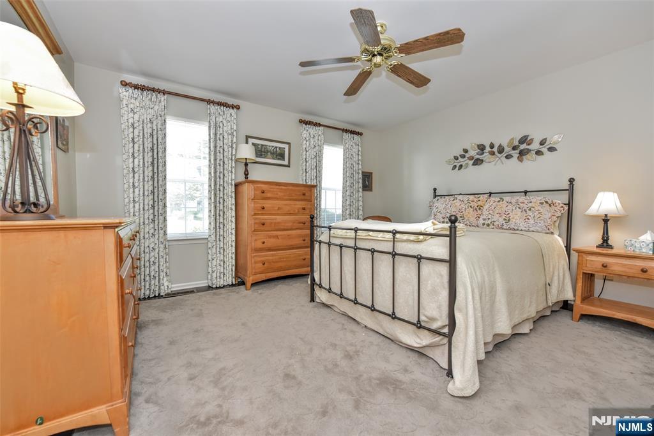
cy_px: 218
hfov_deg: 100.4
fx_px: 273
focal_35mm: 15
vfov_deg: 77.3
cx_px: 327
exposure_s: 1/90
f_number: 4.8
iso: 800
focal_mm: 15
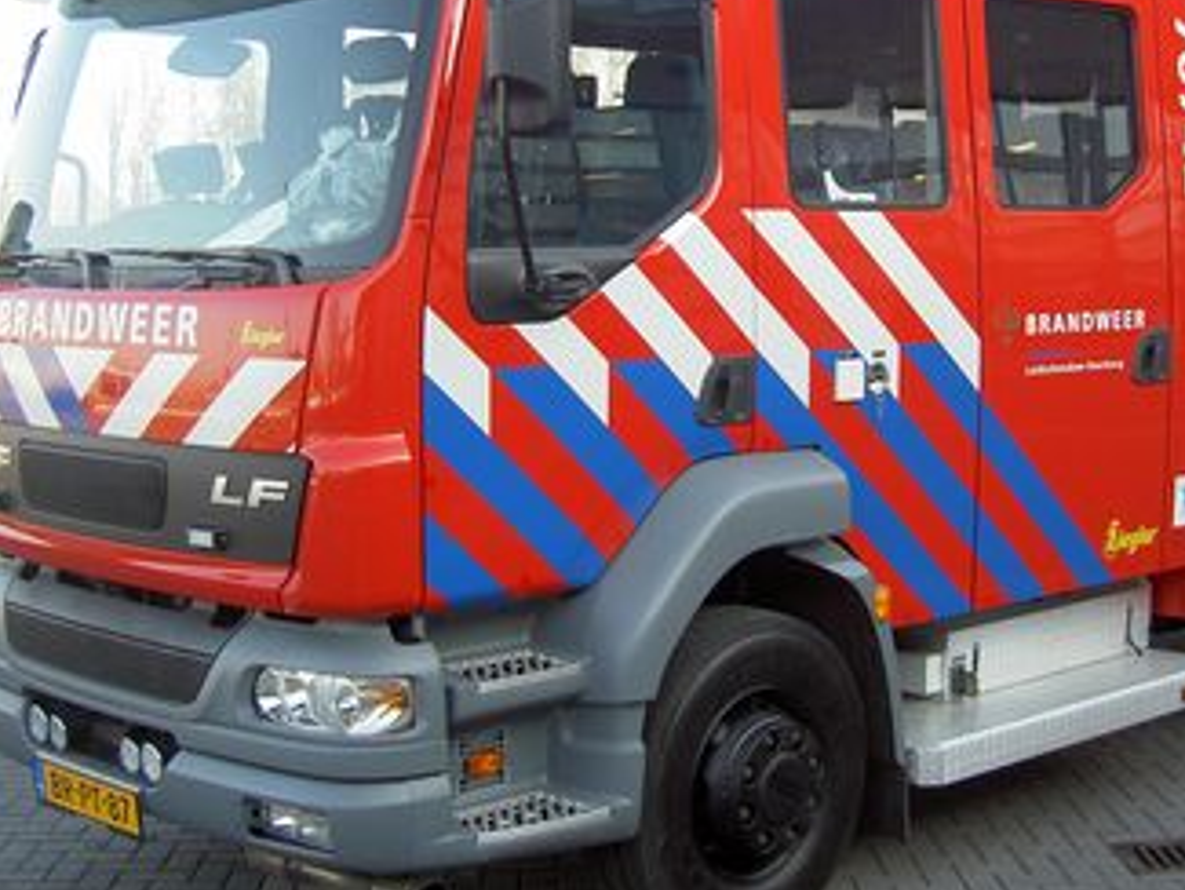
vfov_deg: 24.4
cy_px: 334
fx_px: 2055
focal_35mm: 60
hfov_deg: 32.0
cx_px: 729
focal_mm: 8
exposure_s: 1/132
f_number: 2.8
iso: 100
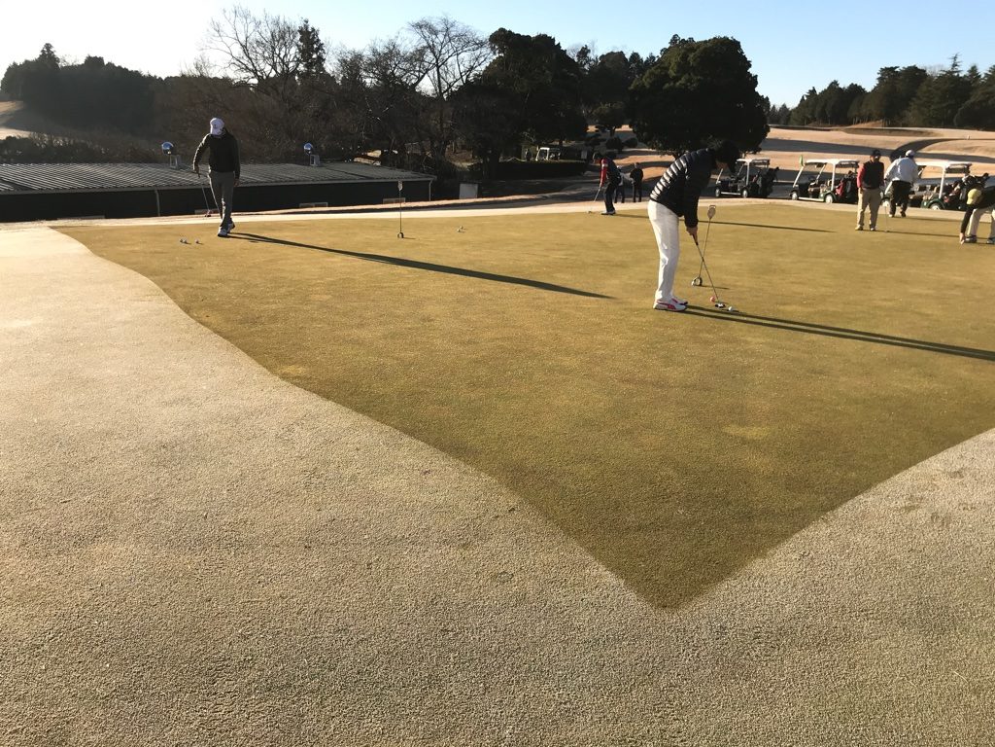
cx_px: 498
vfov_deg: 49.7
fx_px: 805
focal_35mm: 28
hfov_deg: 63.4
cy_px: 374
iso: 20
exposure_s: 1/1497
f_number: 1.8
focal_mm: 3.99
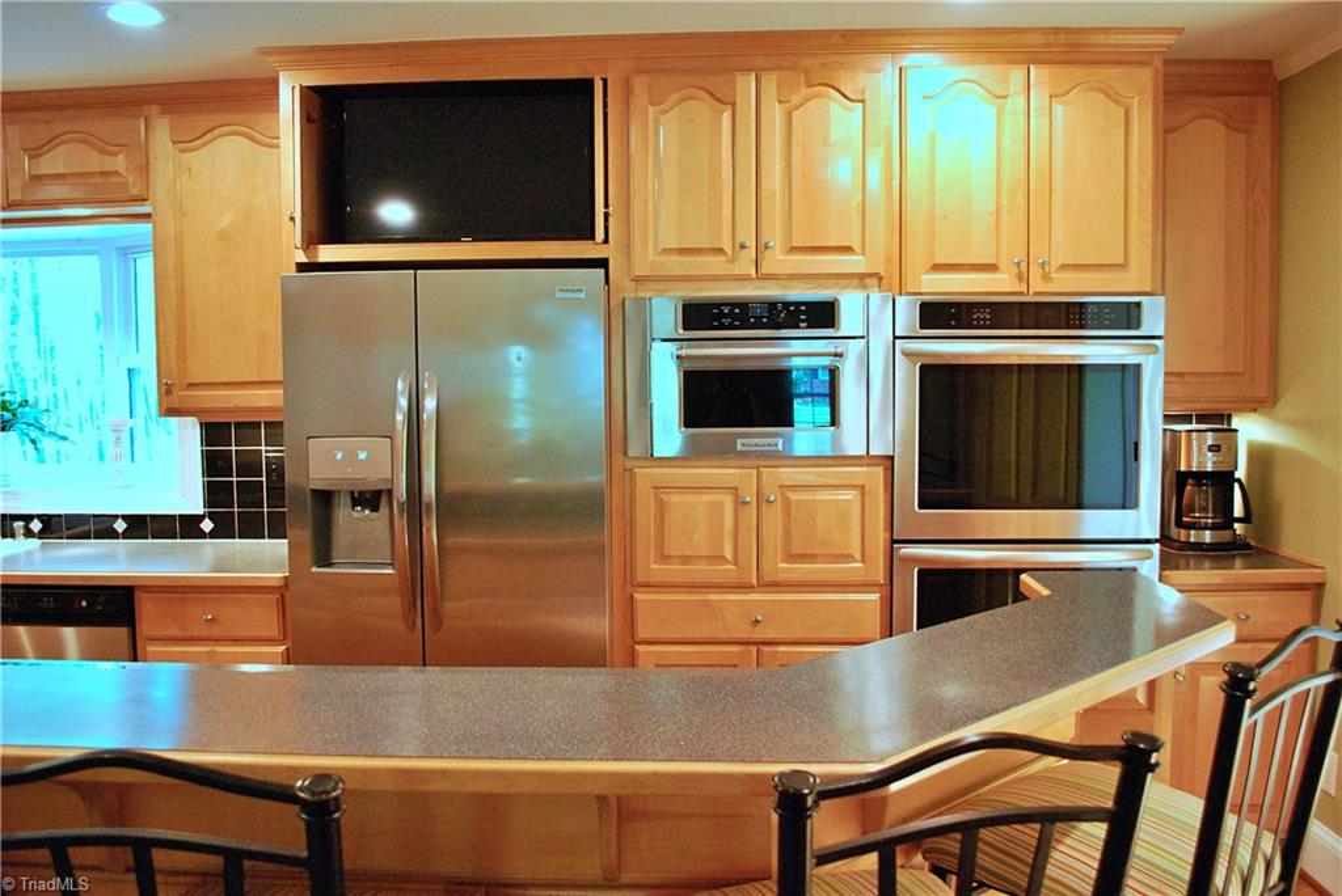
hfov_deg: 67.4
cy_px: 448
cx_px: 671
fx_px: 1007
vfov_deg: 48.0
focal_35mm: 27
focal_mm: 18
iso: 1400
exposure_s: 1/30
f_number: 3.5
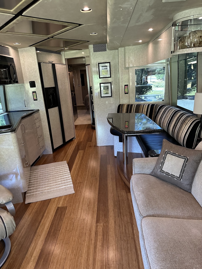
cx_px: 101
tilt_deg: -15.4
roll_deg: +1.3
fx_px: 187
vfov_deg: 71.6
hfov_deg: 56.8
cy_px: 134
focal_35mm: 24
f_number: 1.78
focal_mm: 6.86
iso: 400
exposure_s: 1/60
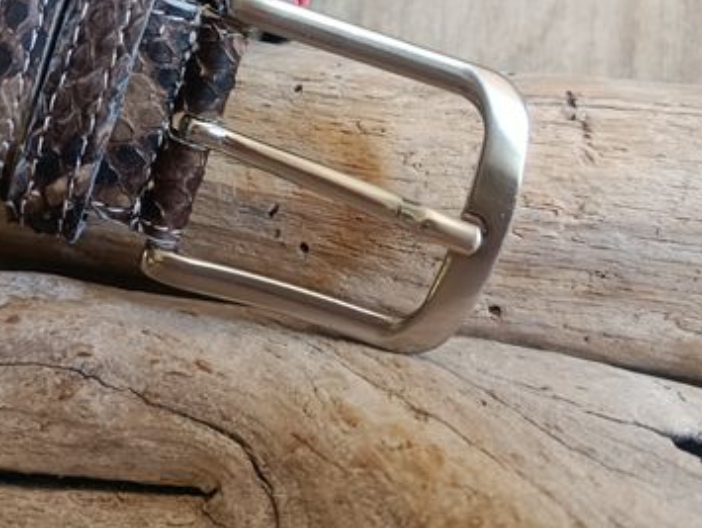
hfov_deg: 51.2
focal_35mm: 36
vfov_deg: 38.7
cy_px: 134
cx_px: 307
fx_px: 731
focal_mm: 5.24
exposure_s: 1/33.3
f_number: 1.7
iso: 1322
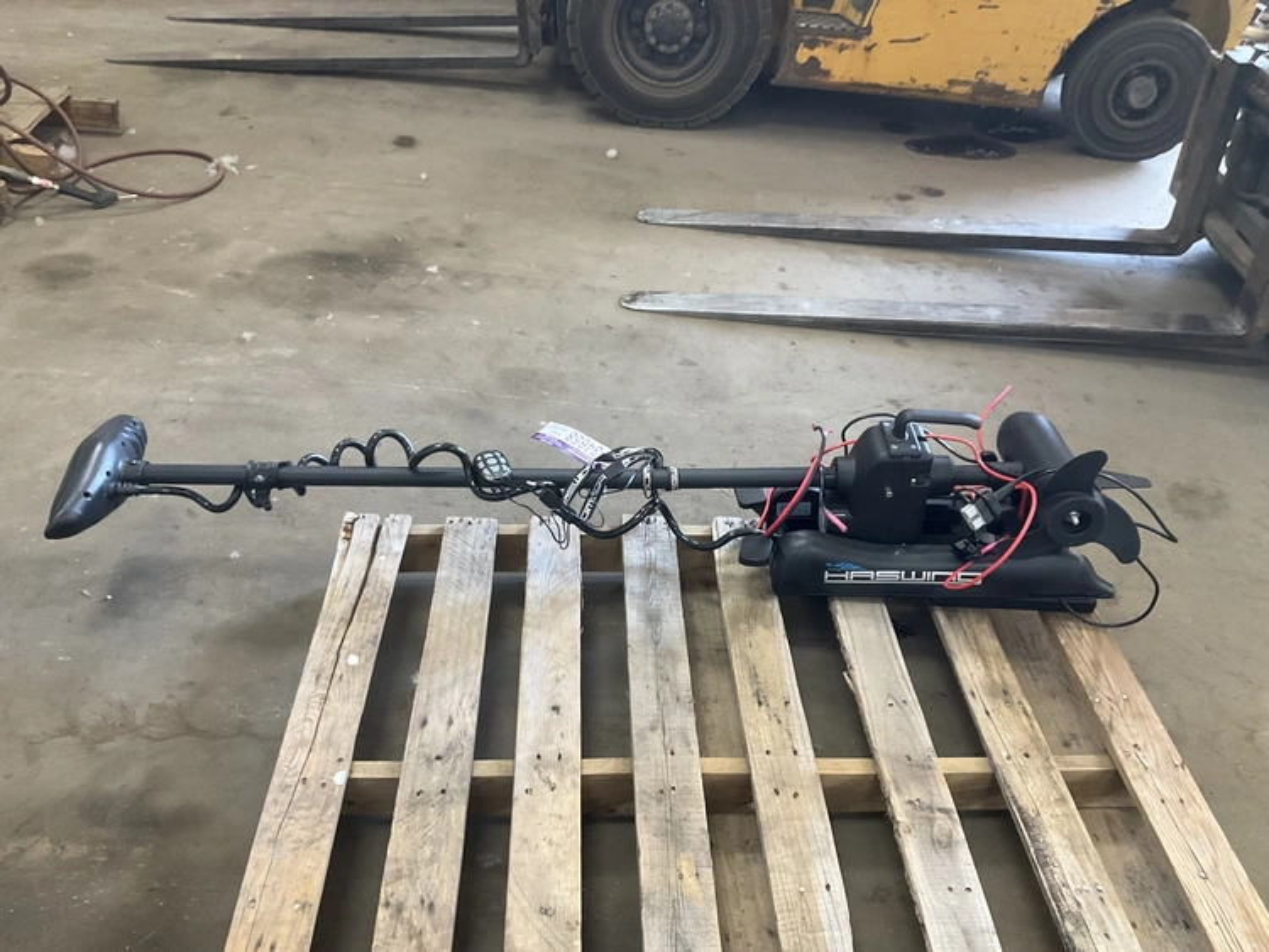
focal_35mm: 29
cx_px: 634
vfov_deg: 48.3
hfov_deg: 61.6
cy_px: 476
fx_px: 1063
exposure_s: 1/60
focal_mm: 3
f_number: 1.8
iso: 125
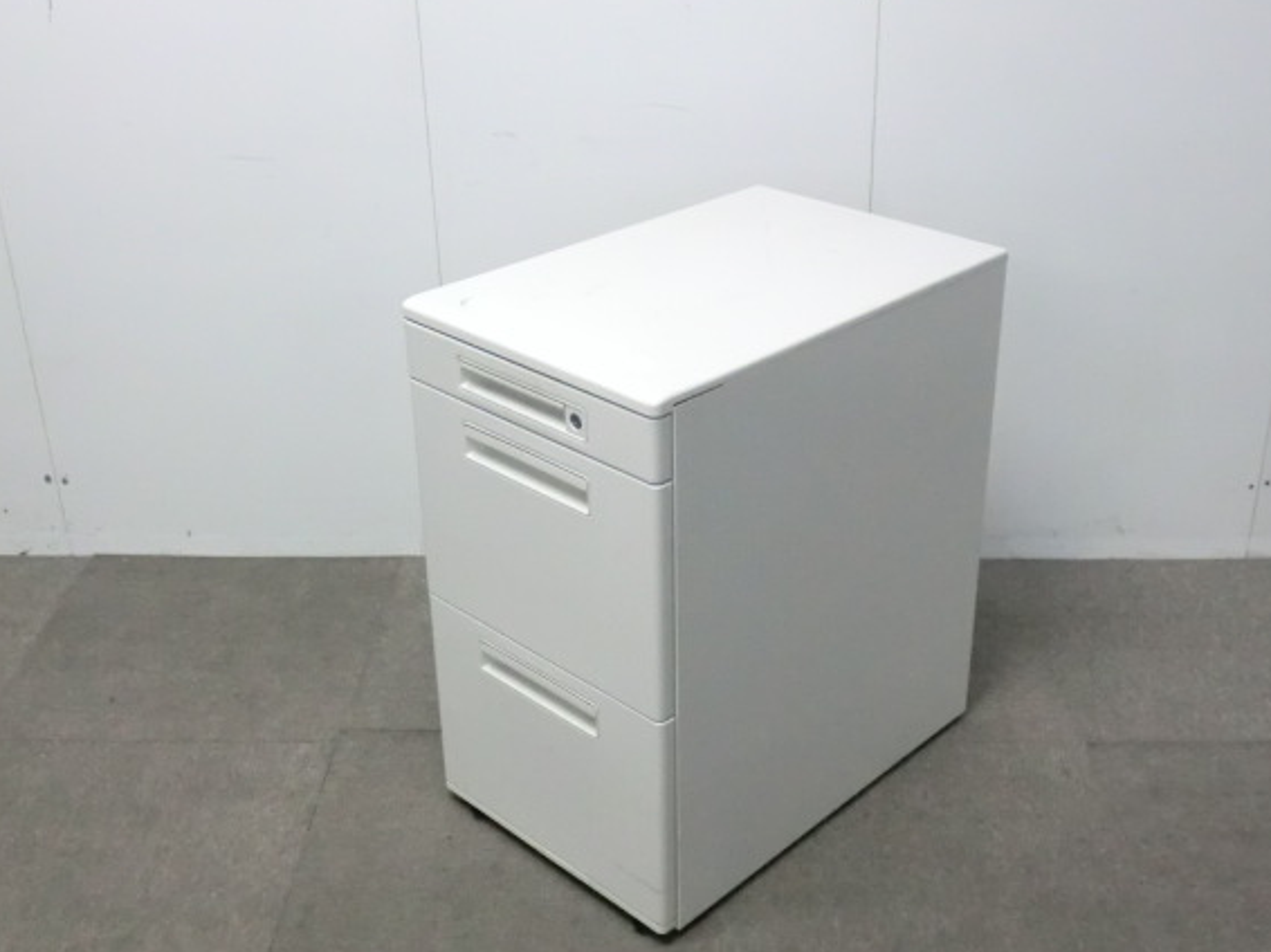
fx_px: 1578
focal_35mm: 43
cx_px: 694
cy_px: 436
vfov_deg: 33.6
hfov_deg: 43.8
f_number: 3.9
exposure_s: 1/50
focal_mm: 6.9
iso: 800
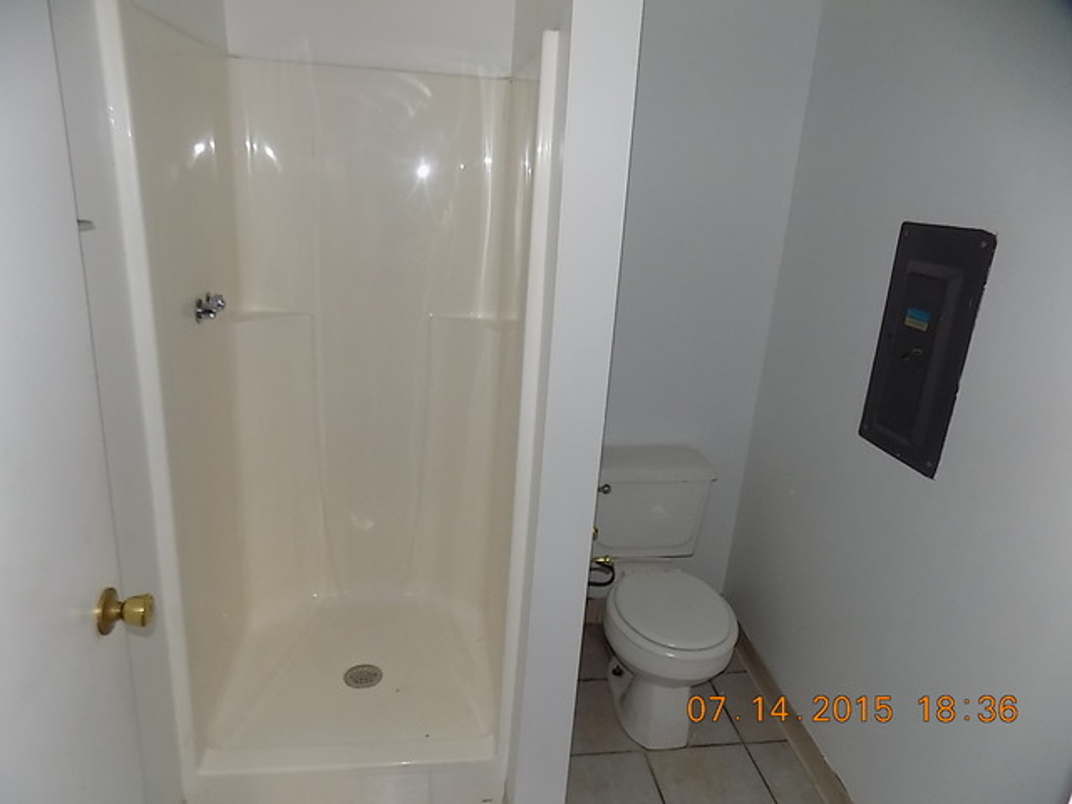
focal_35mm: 23
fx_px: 712
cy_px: 402
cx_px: 536
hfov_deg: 73.9
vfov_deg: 58.9
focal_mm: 4
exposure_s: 1/30
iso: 200
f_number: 3.1
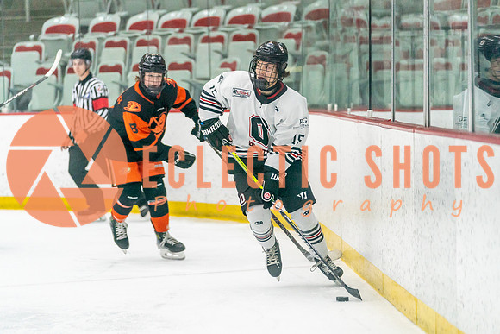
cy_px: 189
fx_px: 2160
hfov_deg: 13.2
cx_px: 250
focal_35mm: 155
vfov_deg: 8.8
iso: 3200
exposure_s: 1/1250
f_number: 2.8
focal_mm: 133
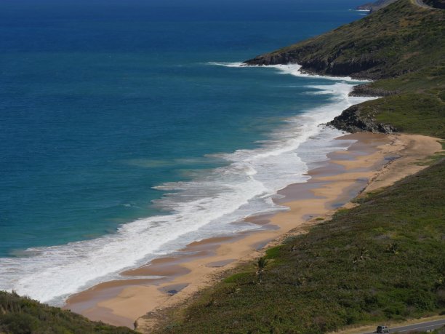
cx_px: 222
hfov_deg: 17.9
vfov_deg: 13.5
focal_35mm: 110
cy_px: 167
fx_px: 1414
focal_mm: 55
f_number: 10
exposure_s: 1/640
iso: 200
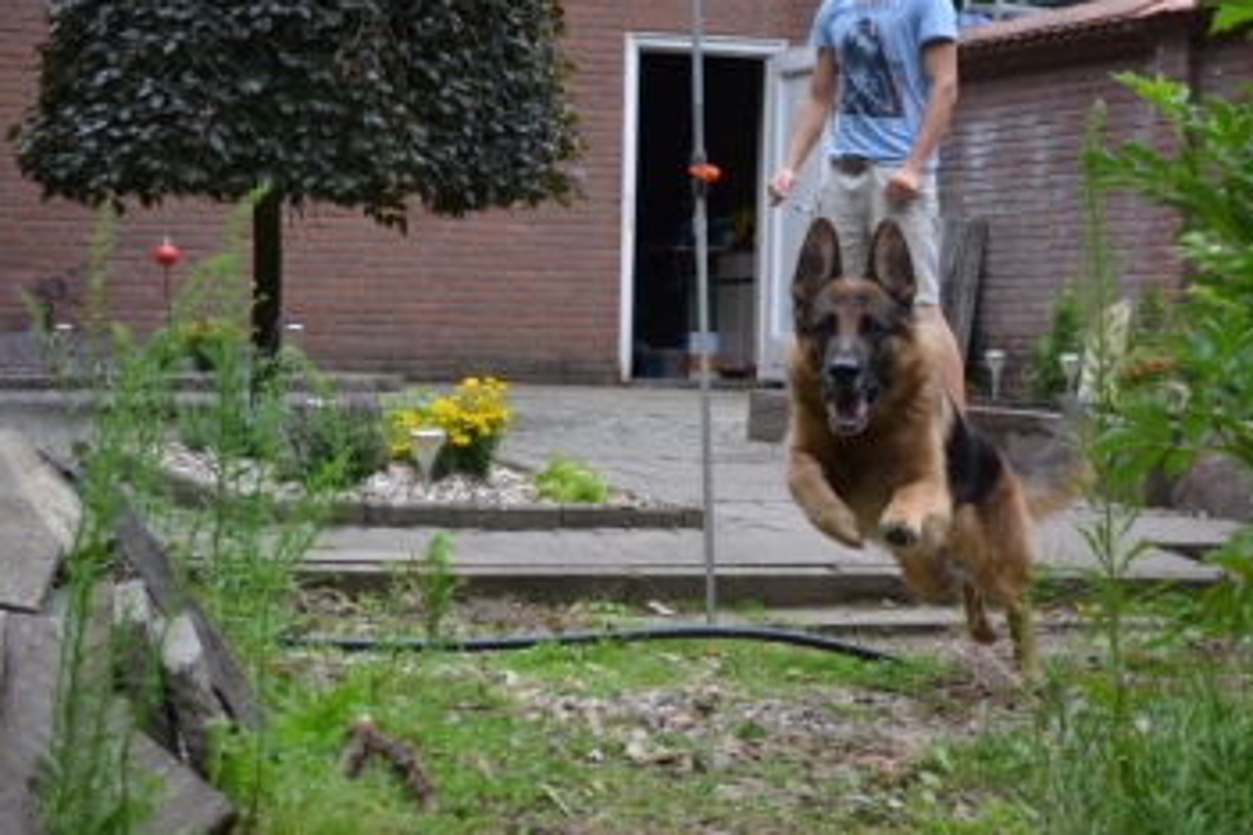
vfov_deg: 15.5
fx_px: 3063
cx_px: 707
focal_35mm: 88
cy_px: 466
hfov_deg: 23.1
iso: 1000
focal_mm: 46
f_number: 5.3
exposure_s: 1/500
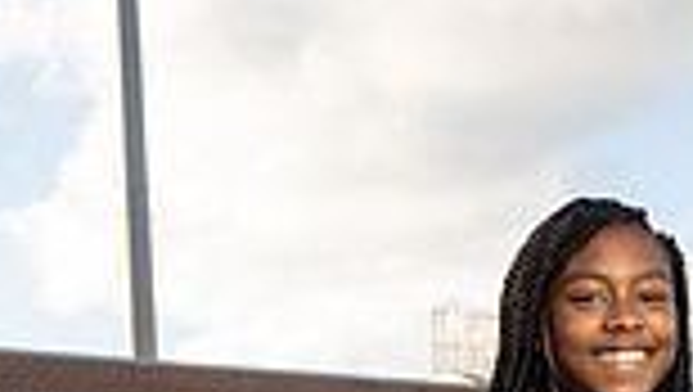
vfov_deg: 9.2
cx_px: 562
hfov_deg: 17.8
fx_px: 2189
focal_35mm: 119
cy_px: 933
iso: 320
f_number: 8
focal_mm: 39
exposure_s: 1/250
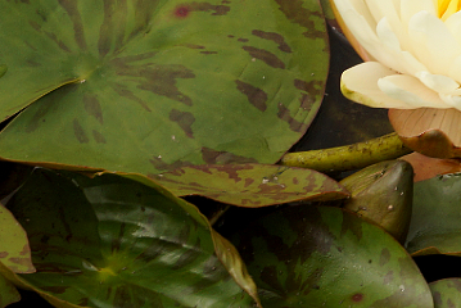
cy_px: 71
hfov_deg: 4.1
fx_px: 6421
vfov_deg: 2.7
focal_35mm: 501
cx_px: -63
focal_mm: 100
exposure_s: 1/160
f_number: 13
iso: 200
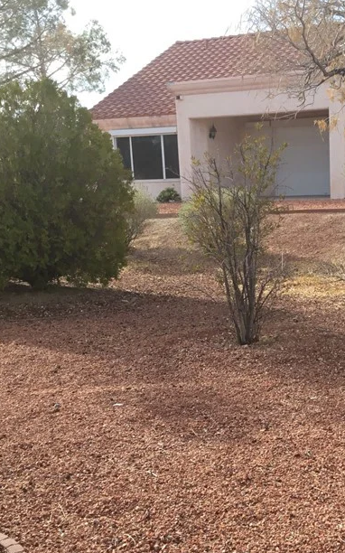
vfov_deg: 36.7
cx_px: 279
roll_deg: +1.4
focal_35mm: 55
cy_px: 345
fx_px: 828
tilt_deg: -11.3
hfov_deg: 23.2
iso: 25
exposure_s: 1/476
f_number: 2.4
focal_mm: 3.3
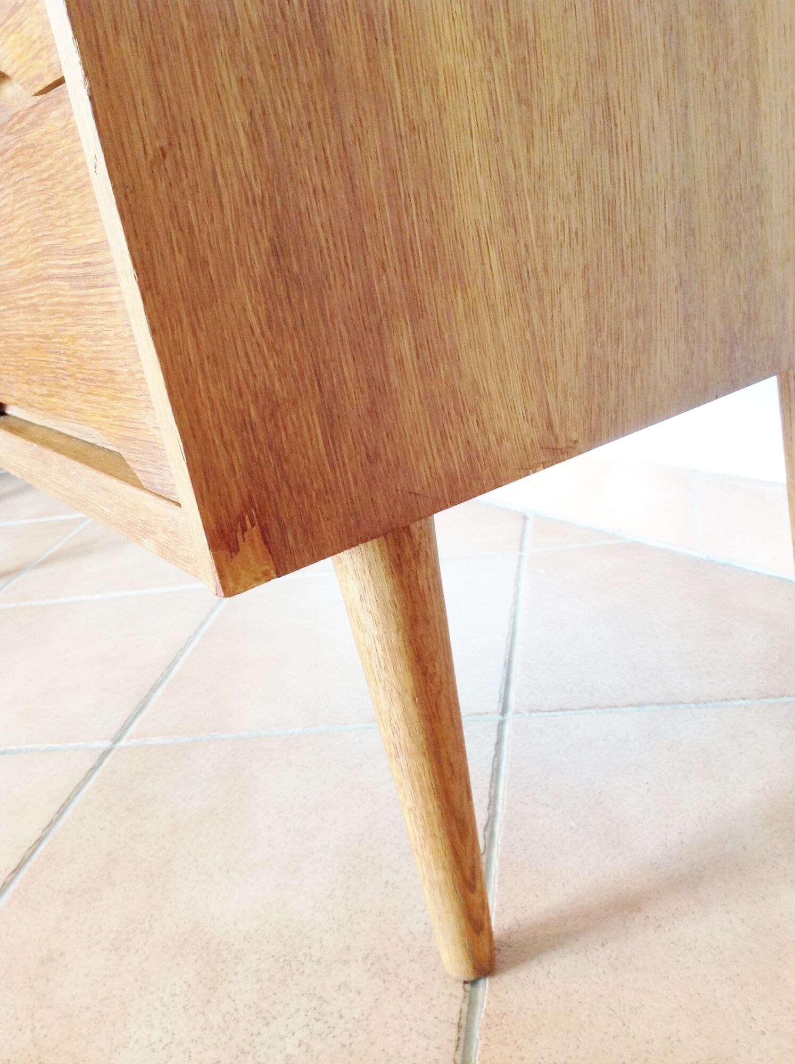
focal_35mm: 35
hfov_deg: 40.6
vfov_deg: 52.7
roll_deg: +12.3
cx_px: 398
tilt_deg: -20.0
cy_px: 532
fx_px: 1075
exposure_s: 1/15
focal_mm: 4.28
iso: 100
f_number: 2.4
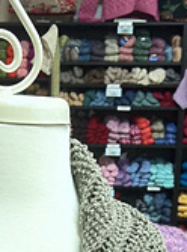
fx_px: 761
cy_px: 333
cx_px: 28
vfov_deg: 17.5
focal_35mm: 105
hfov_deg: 13.9
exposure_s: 1/15
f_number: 2.8
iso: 160
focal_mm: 3.85
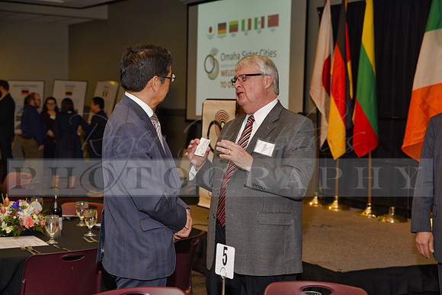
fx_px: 860
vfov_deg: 19.5
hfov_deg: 28.8
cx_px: 221
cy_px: 148
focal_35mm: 70
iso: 200
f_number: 5
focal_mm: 70
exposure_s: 1/60
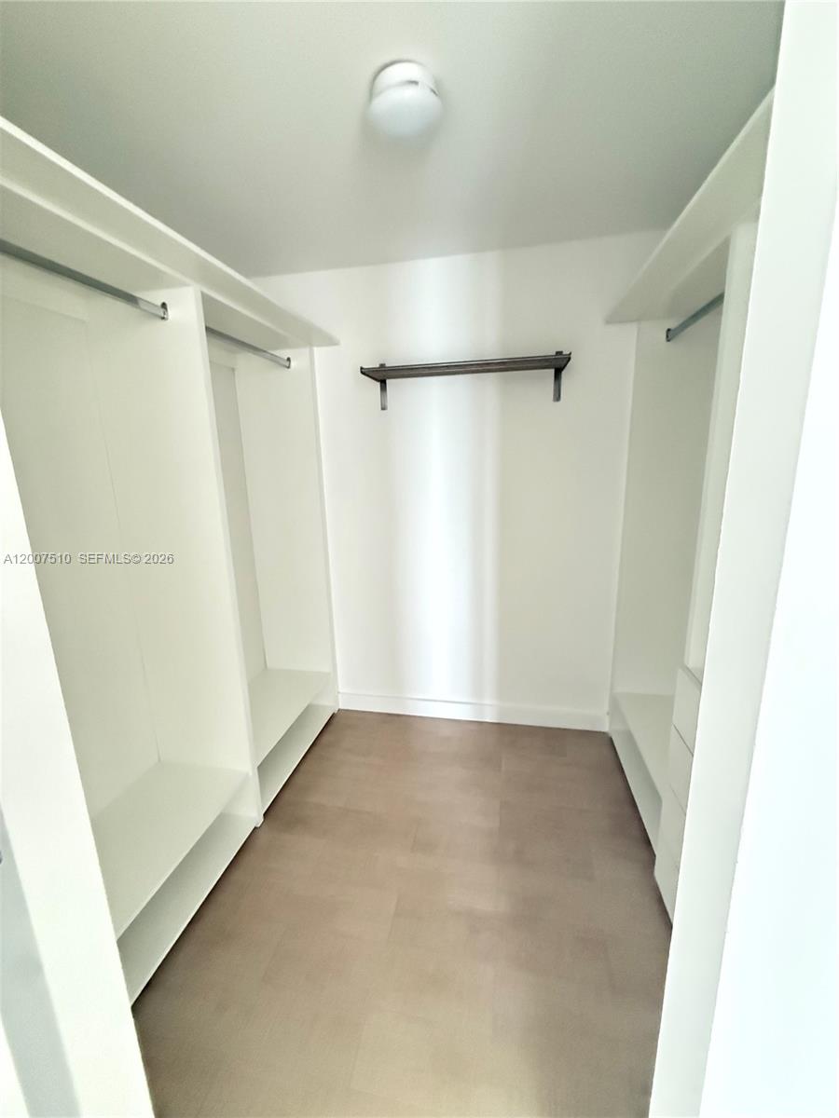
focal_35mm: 14
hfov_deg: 85.7
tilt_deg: -10.8
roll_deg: +1.2
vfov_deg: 102.1
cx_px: 420
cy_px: 559
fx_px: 452
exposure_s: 1/40
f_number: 2.2
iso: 1250
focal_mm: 2.22
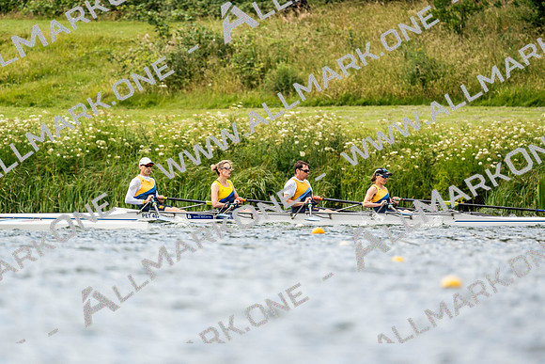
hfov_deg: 3.4
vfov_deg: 2.3
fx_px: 9085
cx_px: 272
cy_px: 182
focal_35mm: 600
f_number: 6.3
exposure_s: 1/2000
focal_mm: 600
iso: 400
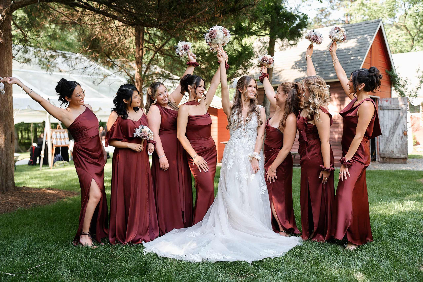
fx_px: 470
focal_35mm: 40
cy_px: 141
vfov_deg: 33.4
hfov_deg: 48.5
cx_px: 212
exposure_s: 1/400
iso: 500
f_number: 2.8
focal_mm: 40
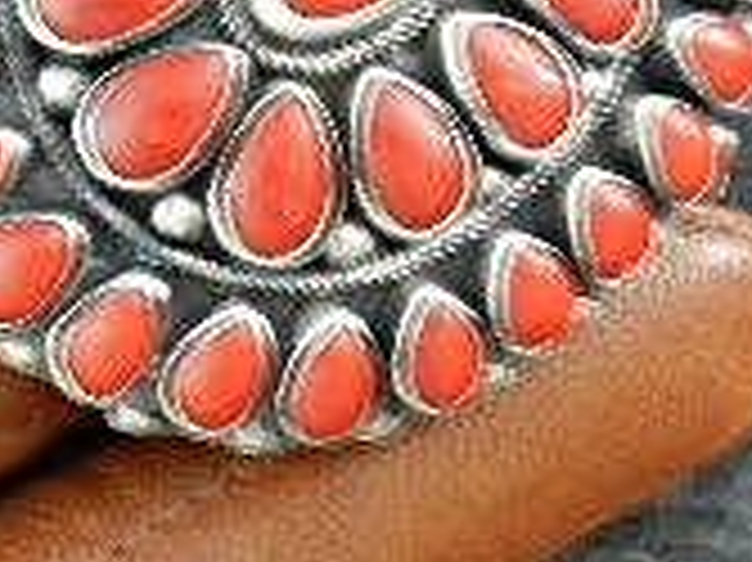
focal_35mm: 226
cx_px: 351
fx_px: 4906
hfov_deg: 8.8
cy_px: 67
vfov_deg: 6.6
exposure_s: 1
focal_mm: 10.6
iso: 400
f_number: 4
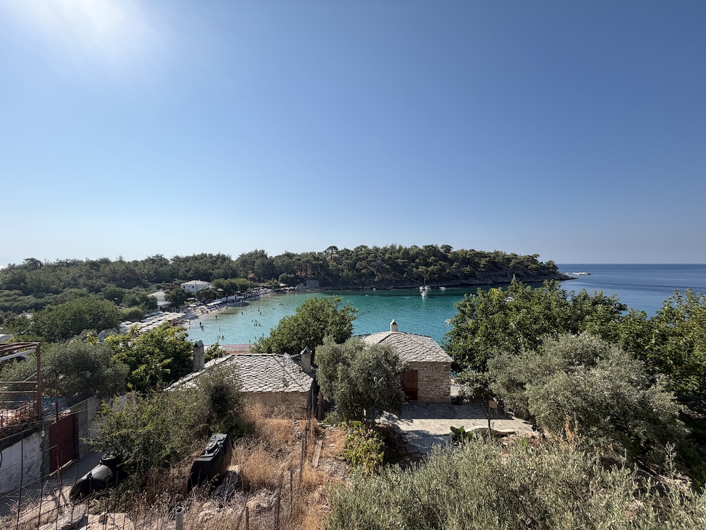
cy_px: 265
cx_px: 353
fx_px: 286
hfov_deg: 102.1
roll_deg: +0.5
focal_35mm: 14
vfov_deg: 85.7
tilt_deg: +0.0
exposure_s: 1/770
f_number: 2.2
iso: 32
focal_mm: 2.22
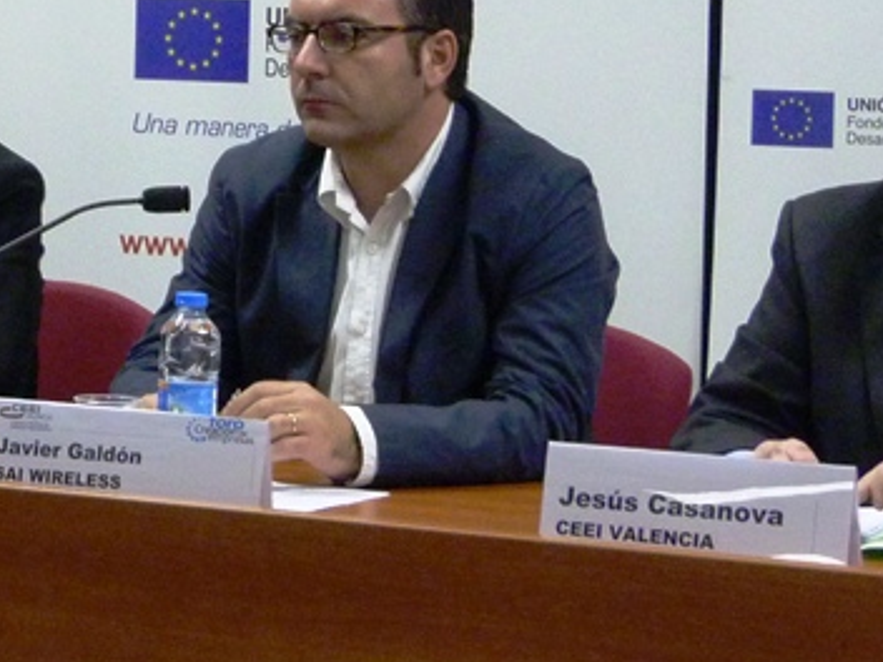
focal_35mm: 166
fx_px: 4234
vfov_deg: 8.9
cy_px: 50
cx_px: -30
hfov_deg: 11.8
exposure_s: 1/20
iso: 400
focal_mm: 10.2
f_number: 3.2
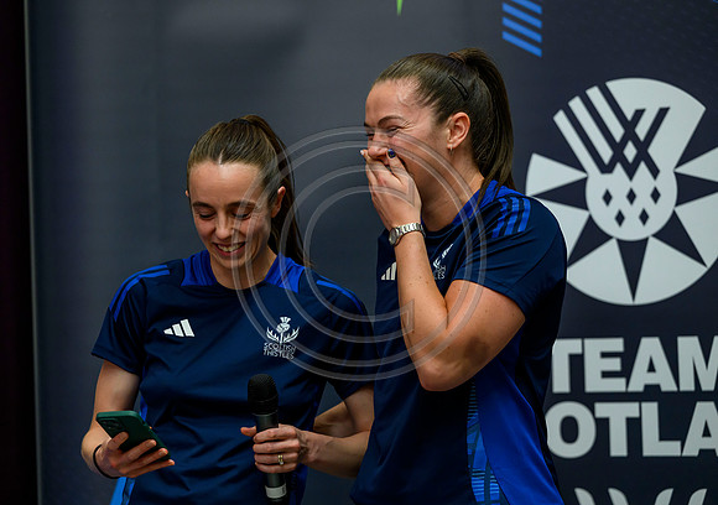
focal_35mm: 125
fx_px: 2544
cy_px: 251
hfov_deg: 16.1
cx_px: 336
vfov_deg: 11.3
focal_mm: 120
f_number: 3.5
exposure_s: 1/400
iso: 4000
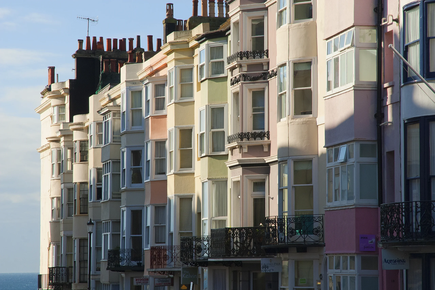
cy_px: 145
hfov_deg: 16.1
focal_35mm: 128
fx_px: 1541
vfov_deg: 10.8
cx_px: 218
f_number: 14
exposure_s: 1/180
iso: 200
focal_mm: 85
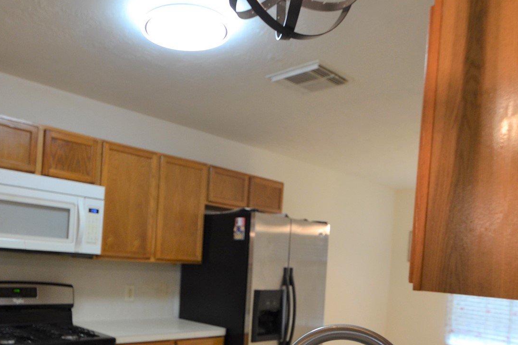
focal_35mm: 30
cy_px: 265
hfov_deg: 61.2
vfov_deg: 42.1
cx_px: 200
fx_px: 432
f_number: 4
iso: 400
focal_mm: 10
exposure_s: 1/60
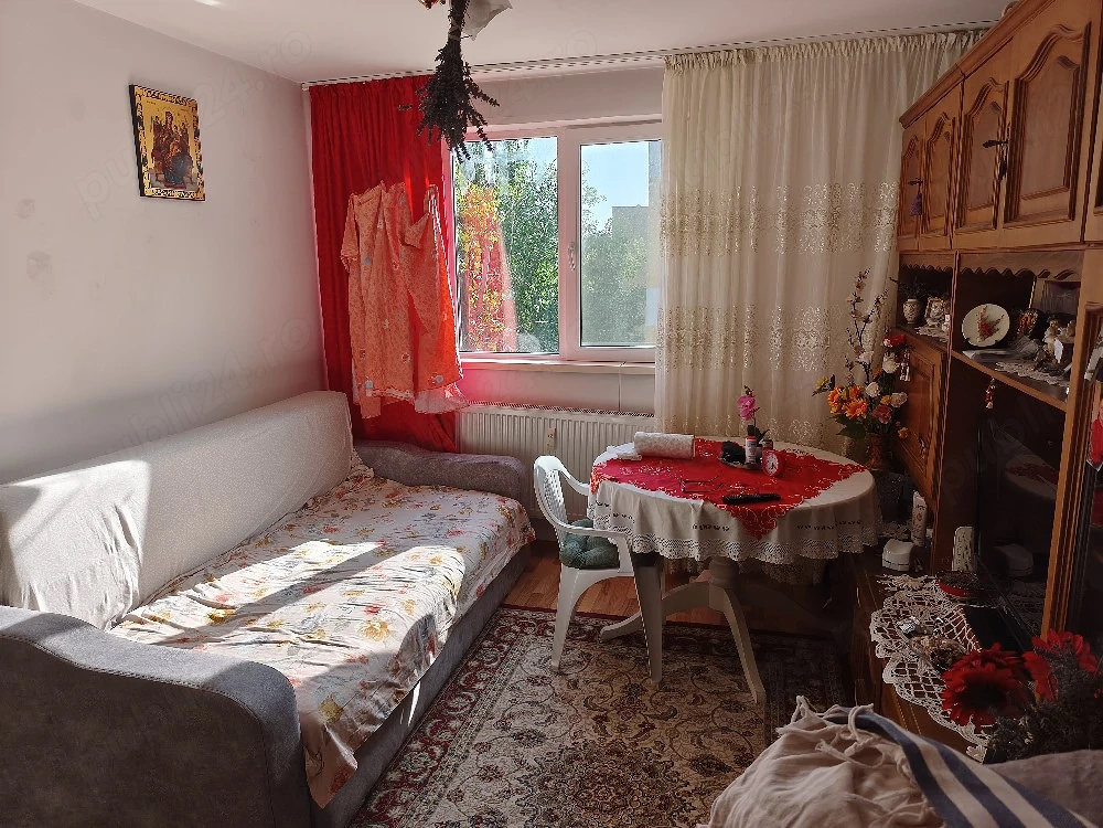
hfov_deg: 73.9
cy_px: 414
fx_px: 733
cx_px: 552
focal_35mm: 23
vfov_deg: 58.9
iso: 160
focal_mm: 6.06
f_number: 1.7
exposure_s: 1/100
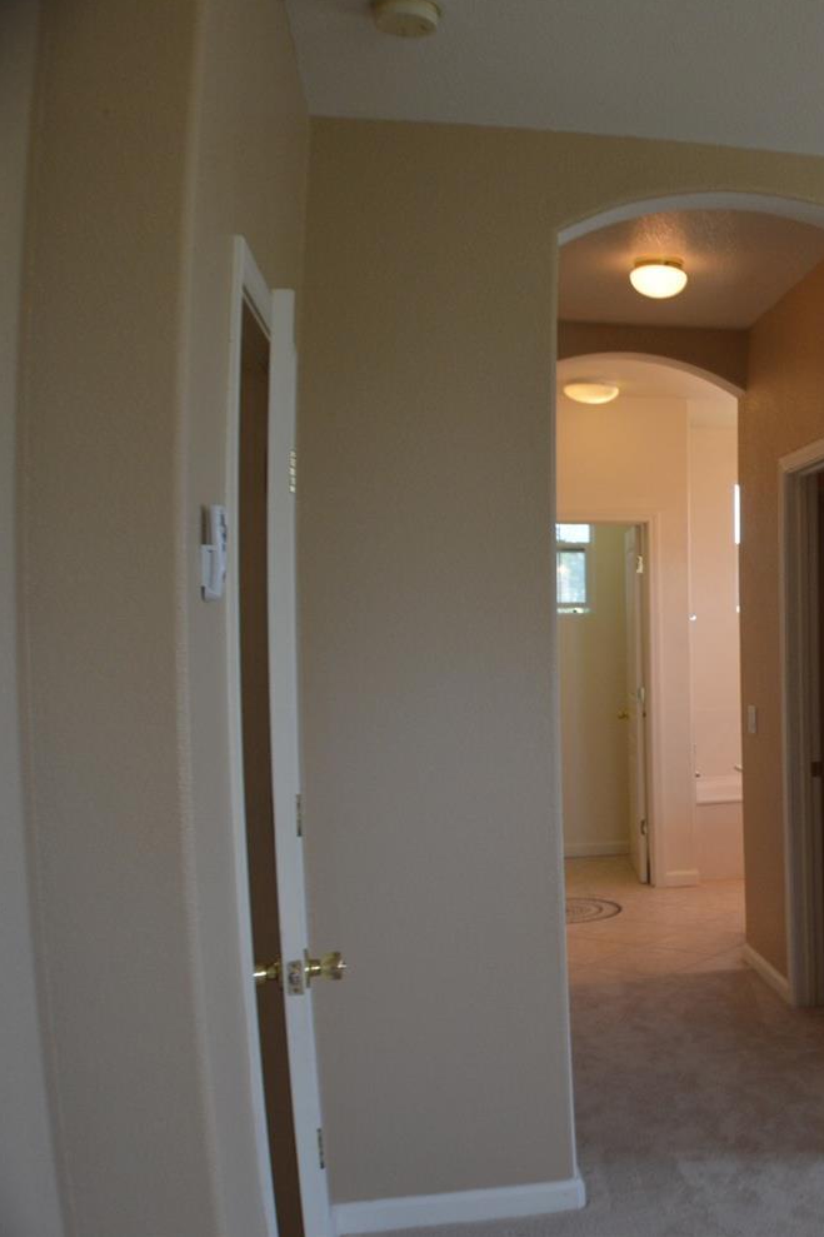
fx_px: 1717
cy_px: 616
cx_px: 934
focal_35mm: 50
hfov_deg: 24.9
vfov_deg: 39.6
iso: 400
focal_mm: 22
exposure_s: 1/100
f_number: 5
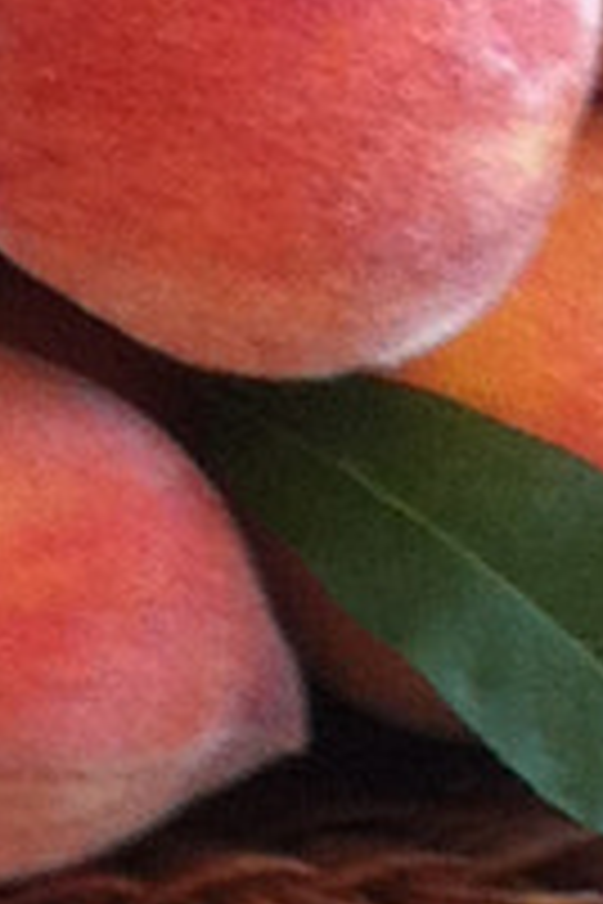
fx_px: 7286
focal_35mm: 290
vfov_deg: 7.0
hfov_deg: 4.6
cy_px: 1385
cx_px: -754
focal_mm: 3.85
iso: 125
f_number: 2.8
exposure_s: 1/15
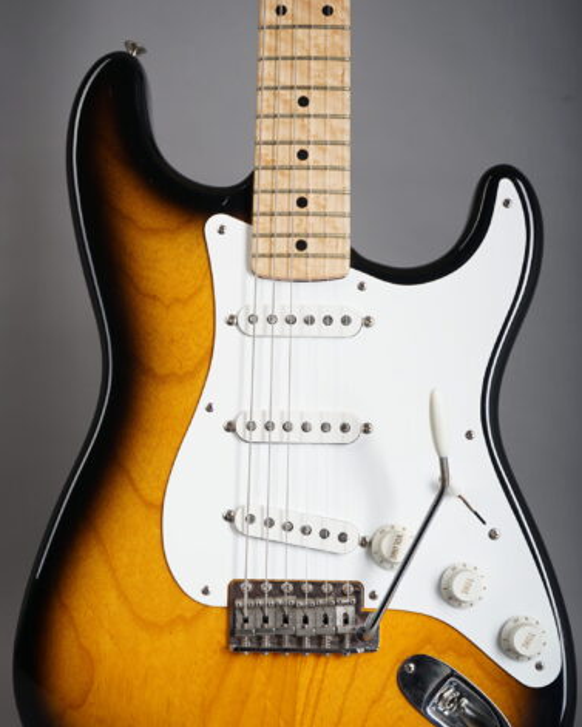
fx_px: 1184
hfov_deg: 27.6
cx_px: 293
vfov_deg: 34.0
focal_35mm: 55
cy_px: 443
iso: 160
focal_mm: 48
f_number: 8
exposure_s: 1/160
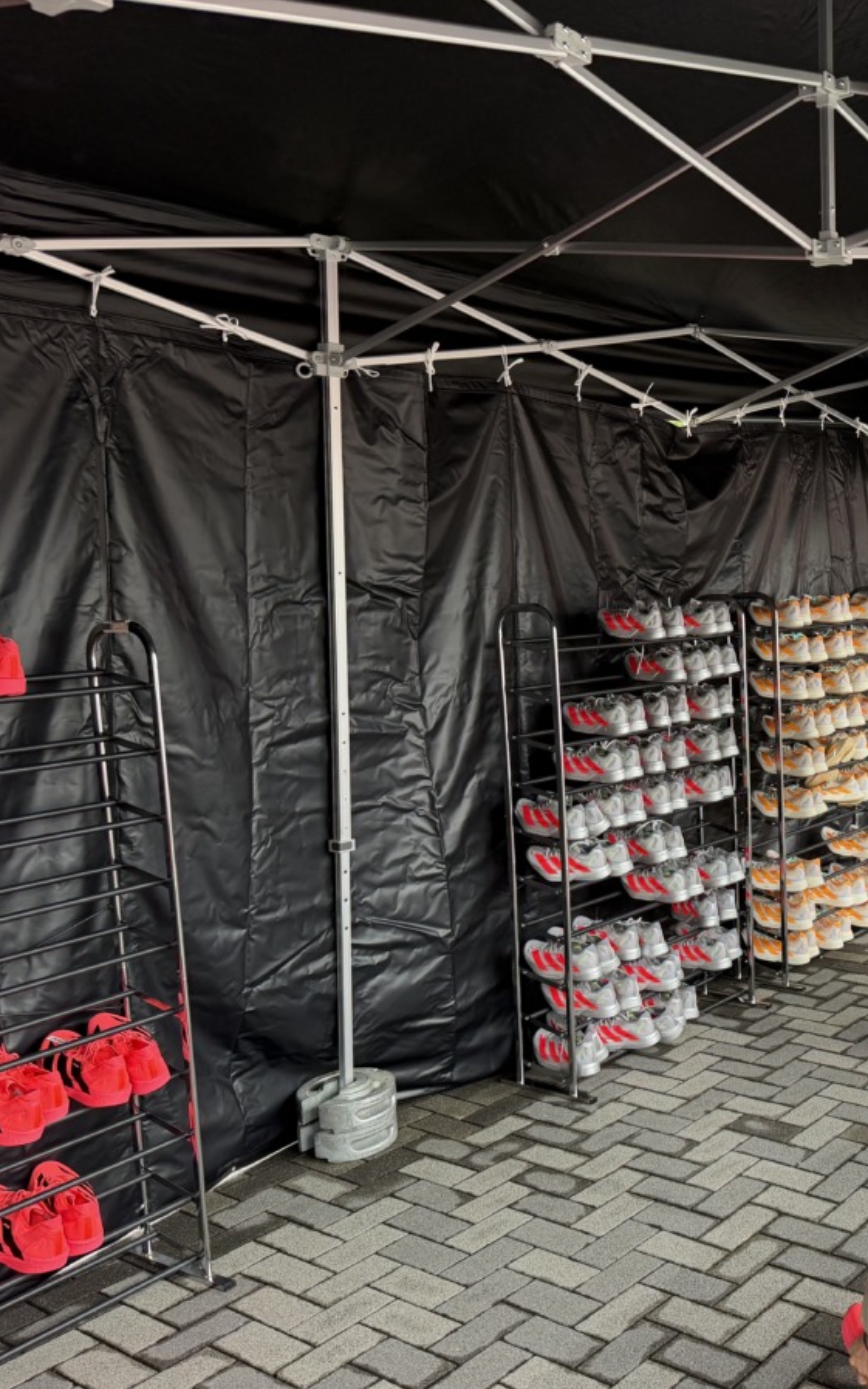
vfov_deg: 56.7
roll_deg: +0.1
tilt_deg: -7.8
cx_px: 843
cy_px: 694
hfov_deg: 34.3
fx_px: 1287
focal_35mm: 34
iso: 100
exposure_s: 1/191
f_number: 1.78
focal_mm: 6.76
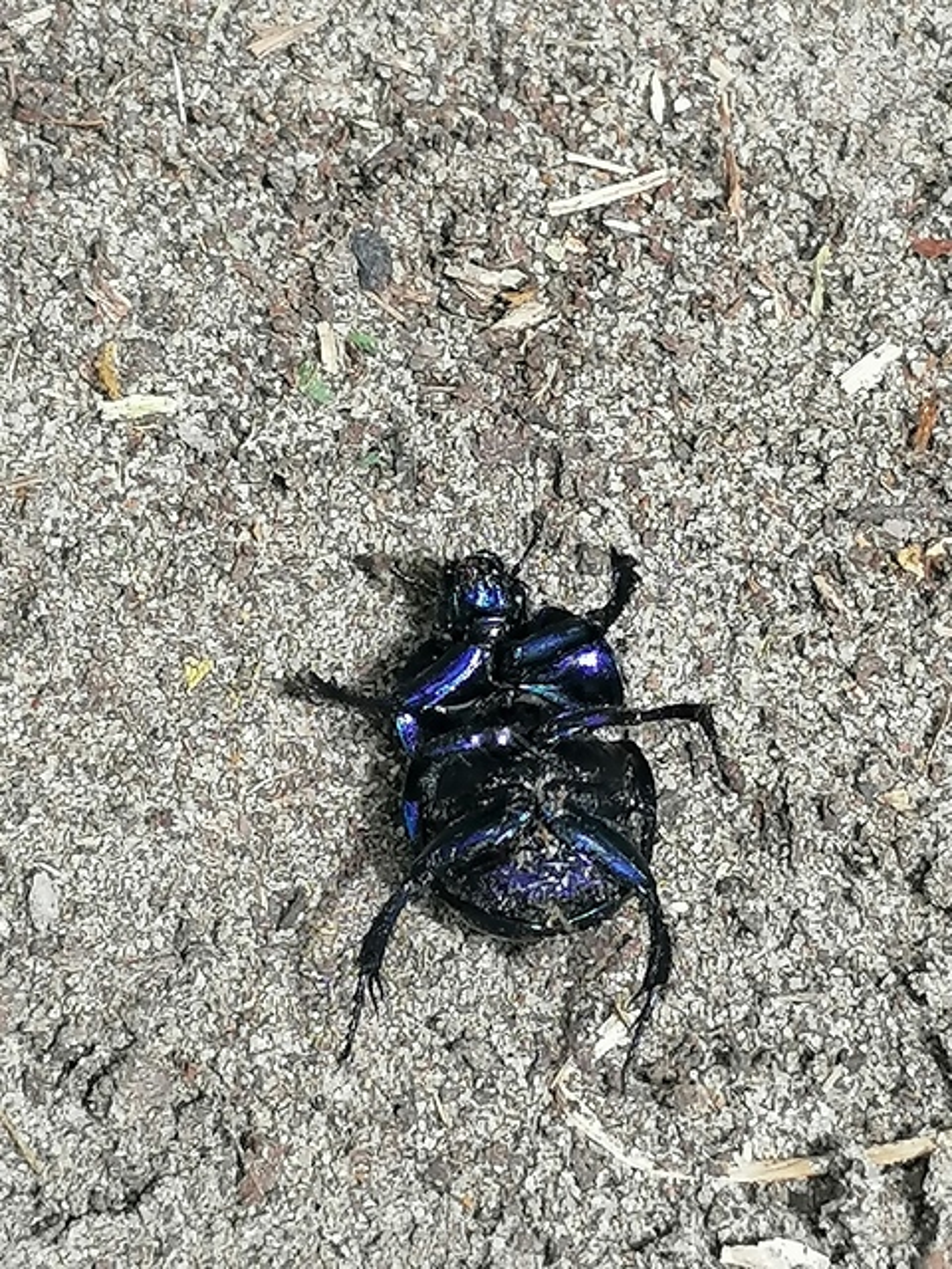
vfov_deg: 16.1
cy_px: 634
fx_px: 4474
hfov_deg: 12.1
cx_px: 476
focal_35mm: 122
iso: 50
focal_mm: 4.75
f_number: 1.8
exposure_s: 1/441
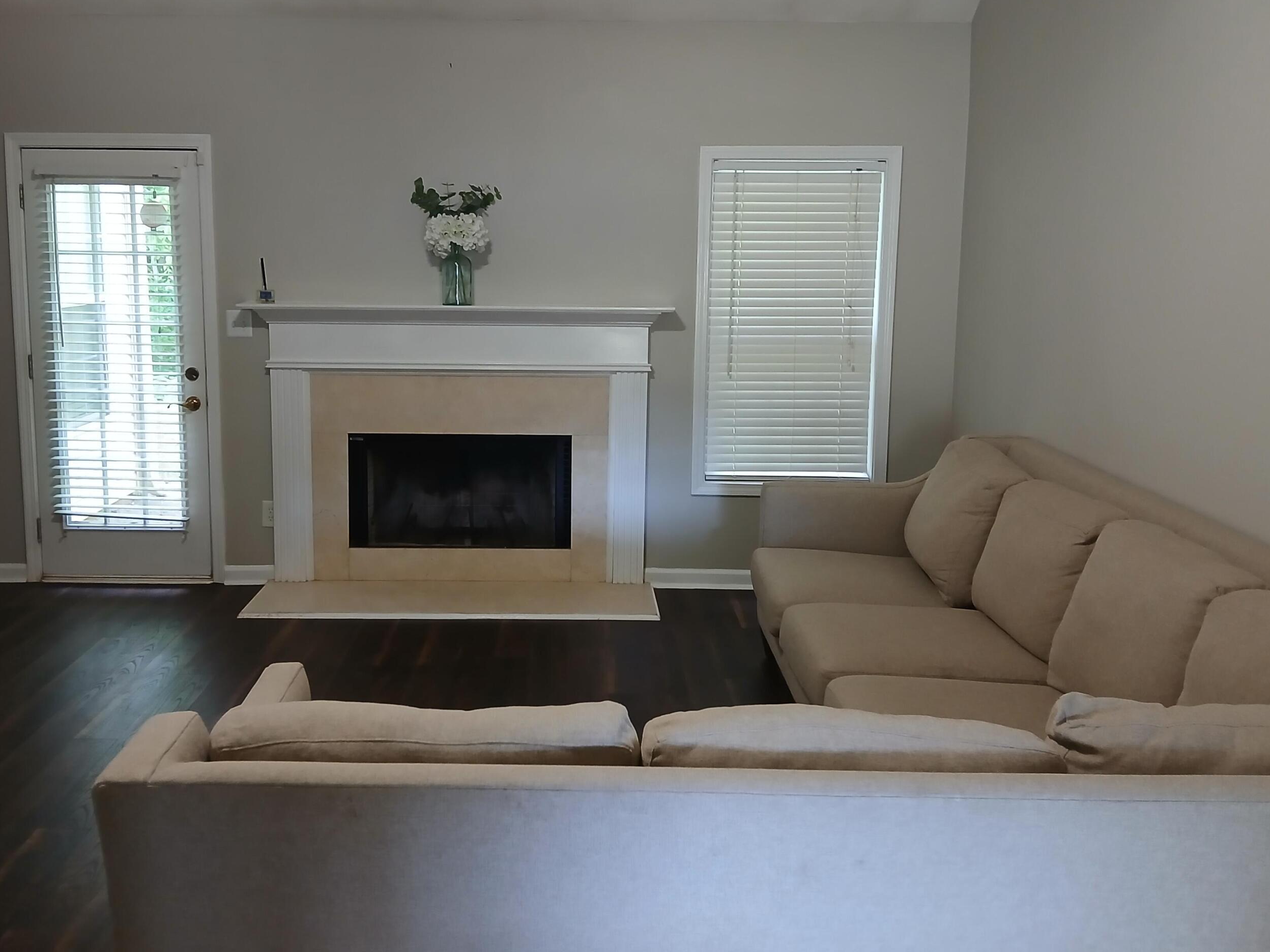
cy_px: 403
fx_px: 1174
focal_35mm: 32
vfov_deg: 44.0
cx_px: 578
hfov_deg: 56.7
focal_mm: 3.98
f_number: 1.8
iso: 250
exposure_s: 1/24
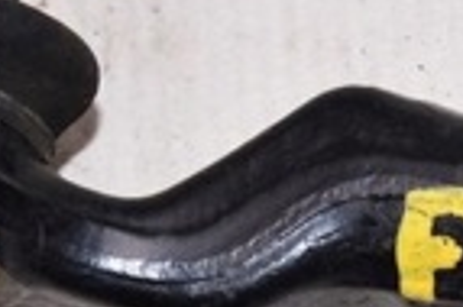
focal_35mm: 269
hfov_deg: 7.7
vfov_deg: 5.1
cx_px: 265
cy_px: 76
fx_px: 3456
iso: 1600
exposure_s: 1/200
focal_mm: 40
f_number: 8
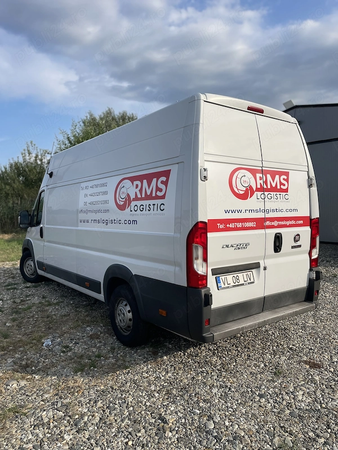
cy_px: 225
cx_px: 169
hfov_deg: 53.1
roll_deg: +1.3
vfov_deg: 67.3
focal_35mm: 26
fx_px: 338
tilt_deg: -3.1
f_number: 1.6
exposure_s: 1/5051
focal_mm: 4.2
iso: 50
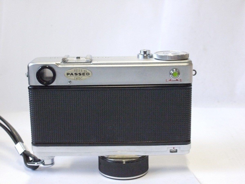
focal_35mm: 60
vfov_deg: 24.4
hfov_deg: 32.2
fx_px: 425
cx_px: 122
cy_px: 92
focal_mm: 30
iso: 3200
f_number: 9
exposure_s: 1/100
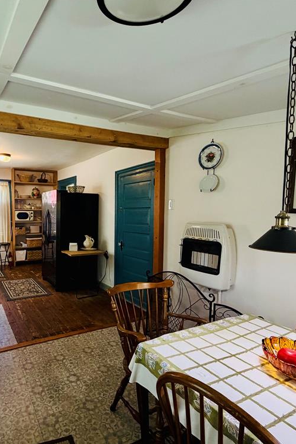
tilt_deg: -4.7
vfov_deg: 84.0
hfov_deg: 59.1
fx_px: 247
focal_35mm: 20
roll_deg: +0.4
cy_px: 225
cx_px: 80
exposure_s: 1/120
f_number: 2.2
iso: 250
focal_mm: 2.22
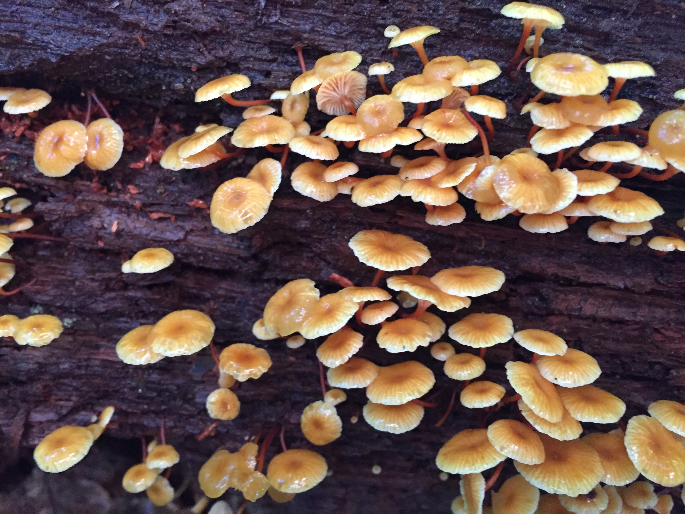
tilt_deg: -19.1
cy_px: 257
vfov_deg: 48.2
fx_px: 574
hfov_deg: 61.7
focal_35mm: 29
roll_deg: +3.9
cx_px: 342
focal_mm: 4.15
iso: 250
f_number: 2.2
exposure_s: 1/30
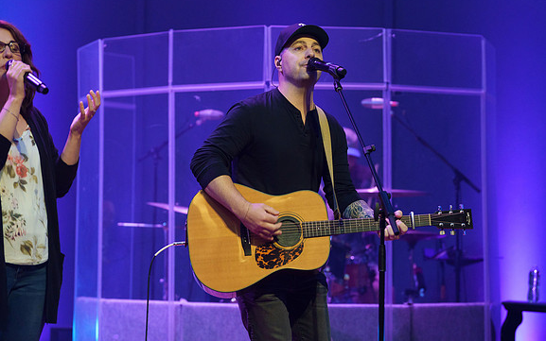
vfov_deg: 9.4
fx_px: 2069
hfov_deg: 15.0
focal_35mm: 139
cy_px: 146
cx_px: 339
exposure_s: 1/200
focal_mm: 109
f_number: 2.8
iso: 1600
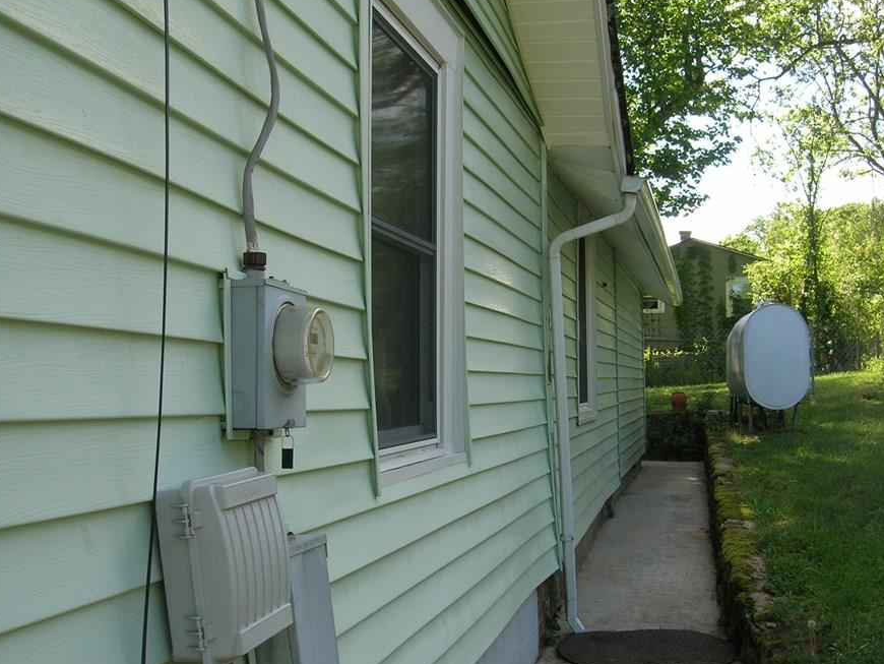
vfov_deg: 35.9
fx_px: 1022
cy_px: 377
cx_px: 481
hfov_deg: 46.7
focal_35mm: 40
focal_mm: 5.7
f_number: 4.9
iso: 50
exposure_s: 1/110
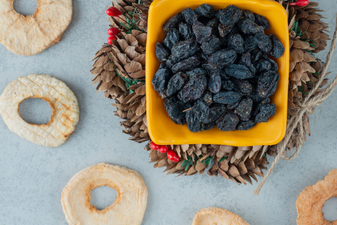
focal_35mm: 113
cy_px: 68
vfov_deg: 12.1
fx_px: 1058
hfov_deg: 18.1
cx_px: 214
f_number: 10
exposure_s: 1/100
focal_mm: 50
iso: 320
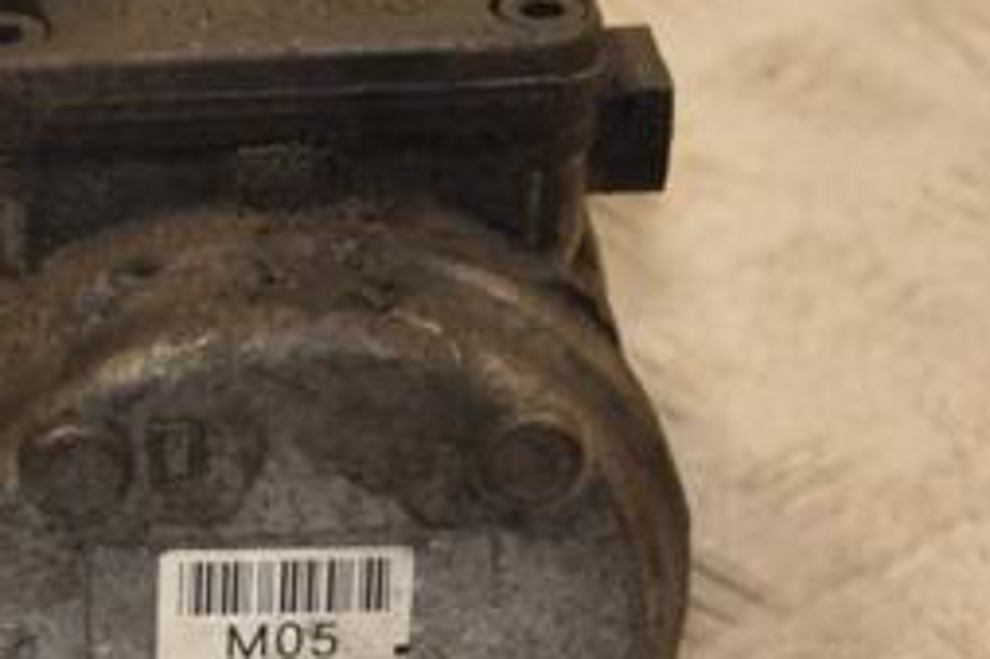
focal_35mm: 248
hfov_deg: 8.3
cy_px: 390
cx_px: 129
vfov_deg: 5.5
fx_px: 6815
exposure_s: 1/125
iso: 800
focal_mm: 70
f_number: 5.3
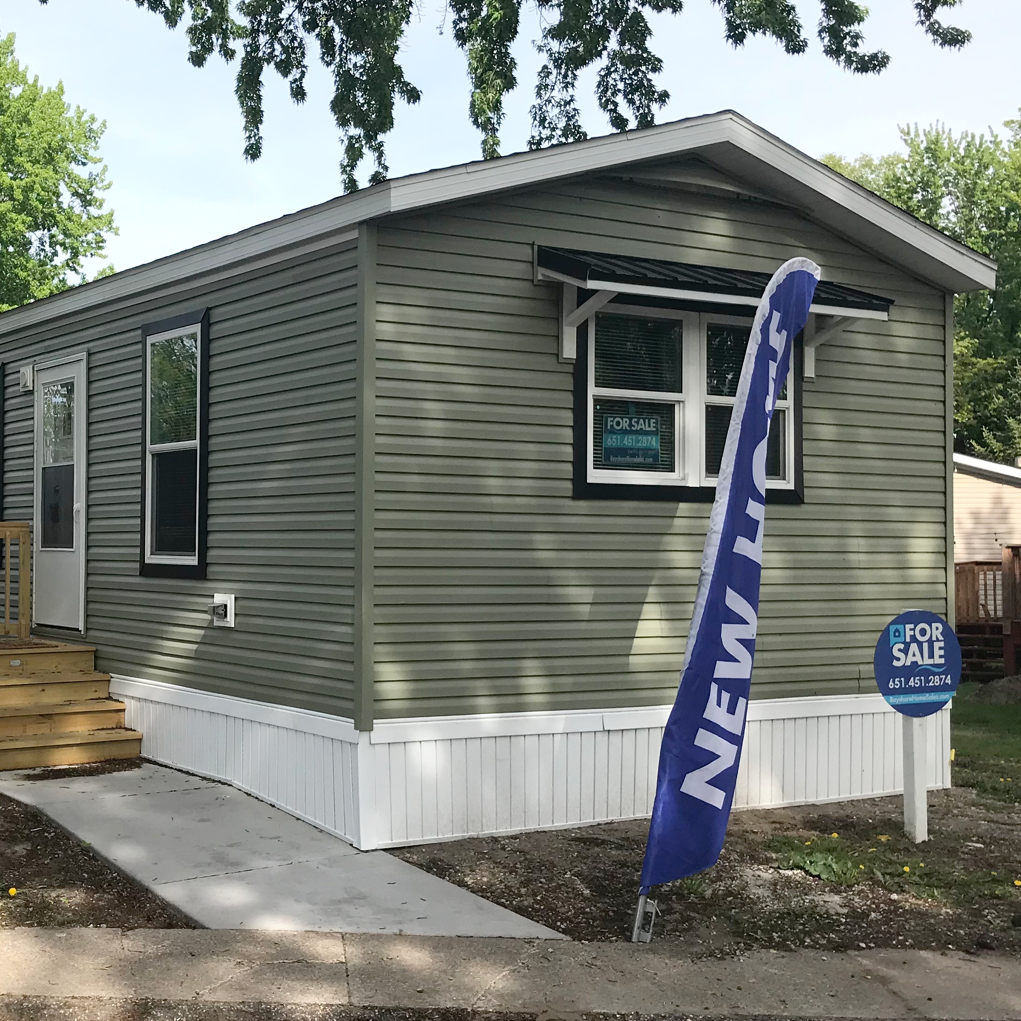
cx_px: 232
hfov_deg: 35.8
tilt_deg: +2.2
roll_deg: -0.2
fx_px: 1535
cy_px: 510
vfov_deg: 36.8
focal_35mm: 46
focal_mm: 3.99
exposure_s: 1/1088
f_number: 1.8
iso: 20
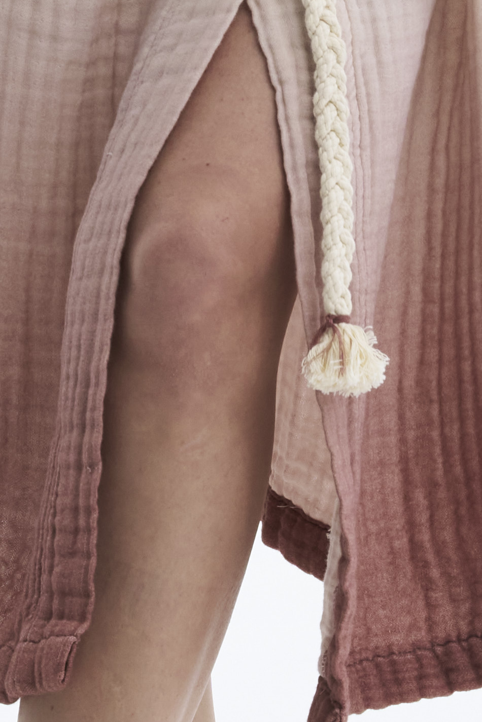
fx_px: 9378
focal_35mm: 467
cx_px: 288
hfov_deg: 2.9
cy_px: -301
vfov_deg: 4.4
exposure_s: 1/200
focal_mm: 70
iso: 250
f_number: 8
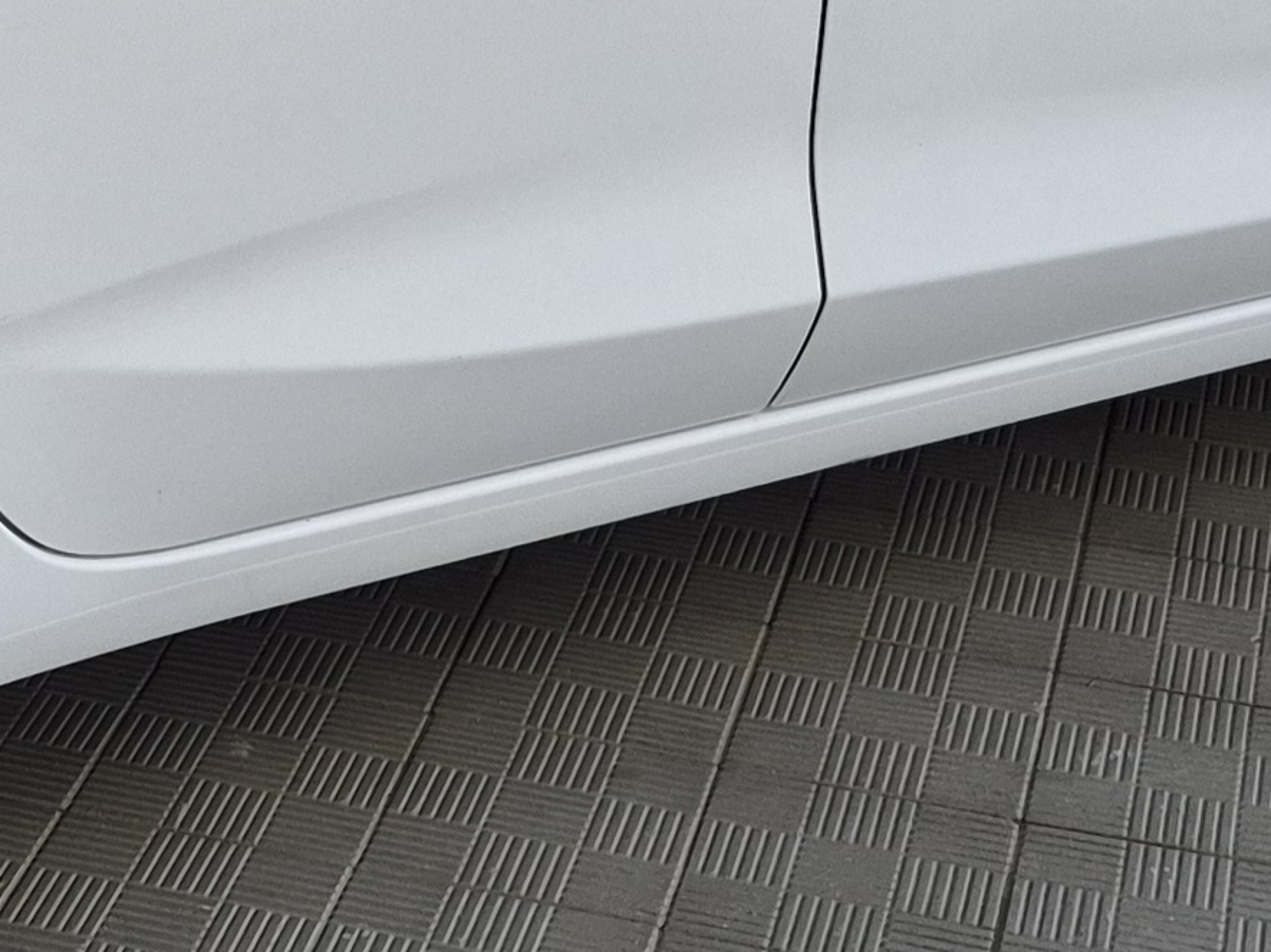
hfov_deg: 18.5
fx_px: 3817
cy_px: -523
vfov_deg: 13.3
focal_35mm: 104
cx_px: 49
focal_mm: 5.4
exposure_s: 1/912
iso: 80
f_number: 1.8
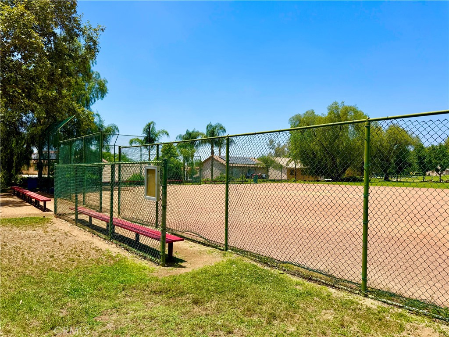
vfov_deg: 56.8
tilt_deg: +0.8
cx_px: 224
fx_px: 311
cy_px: 168
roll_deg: +0.0
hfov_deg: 71.6
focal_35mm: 24
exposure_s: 1/4673
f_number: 1.78
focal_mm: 6.76
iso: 80
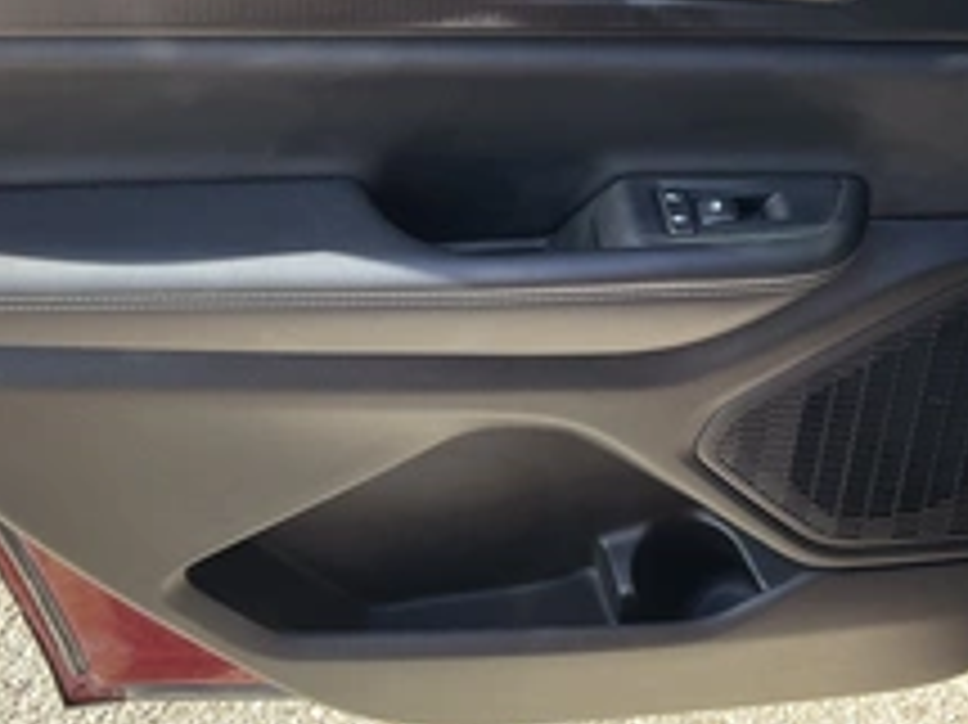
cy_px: 234
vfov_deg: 26.8
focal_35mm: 54
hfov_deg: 35.6
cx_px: 459
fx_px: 1509
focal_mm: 3
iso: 25
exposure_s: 1/177
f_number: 1.8
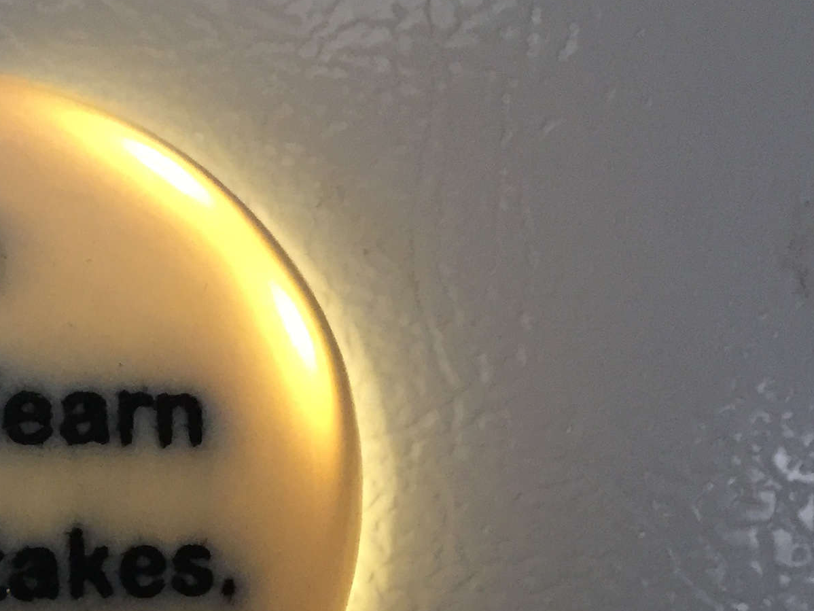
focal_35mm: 79
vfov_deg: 17.6
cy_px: 767
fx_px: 1858
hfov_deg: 23.1
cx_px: -96
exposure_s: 1/4
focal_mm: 4.15
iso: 125
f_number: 2.2
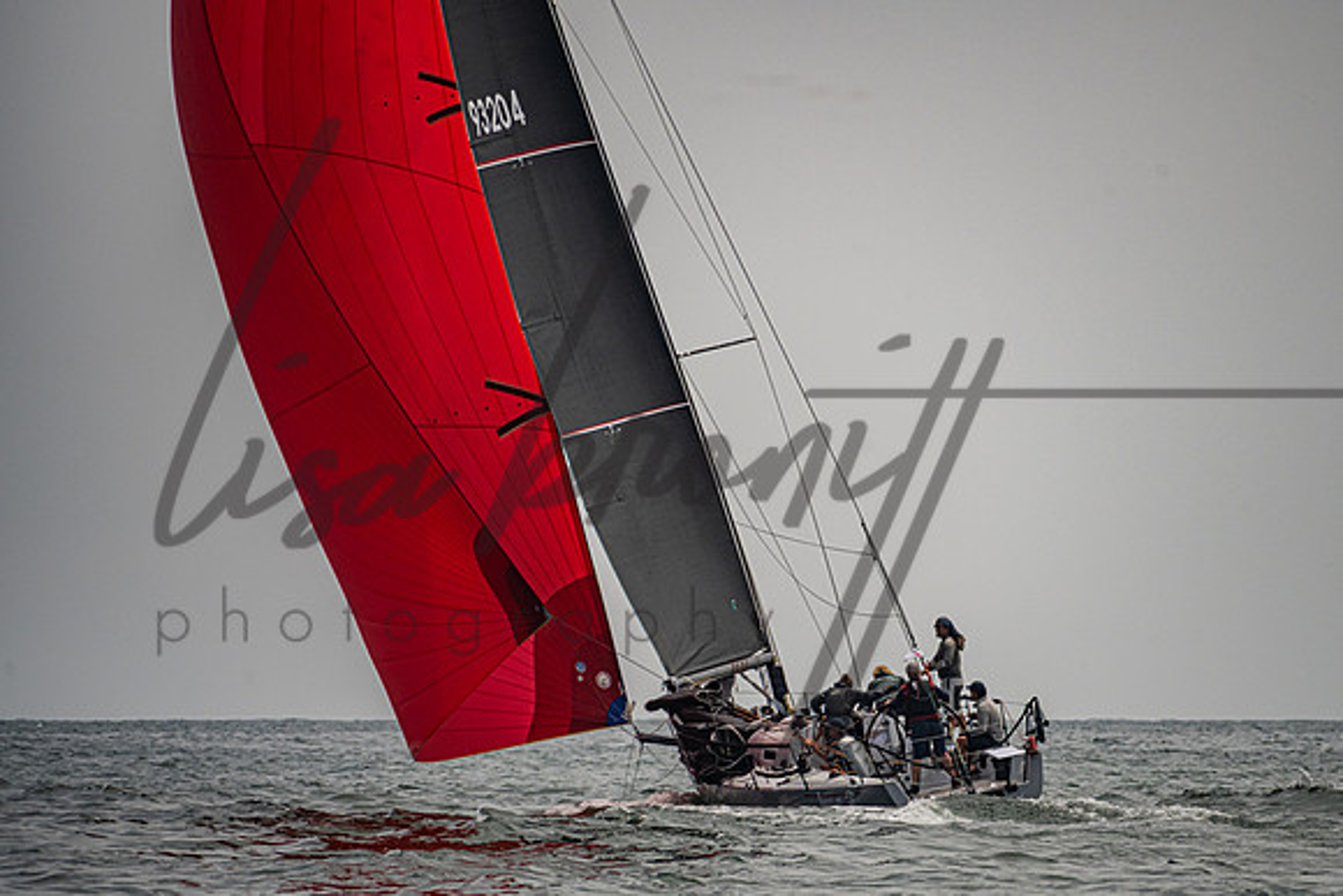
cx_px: 796
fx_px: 17813
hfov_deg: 4.3
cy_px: 474
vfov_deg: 2.9
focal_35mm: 477
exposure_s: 1/4000
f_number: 8
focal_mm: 400
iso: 500
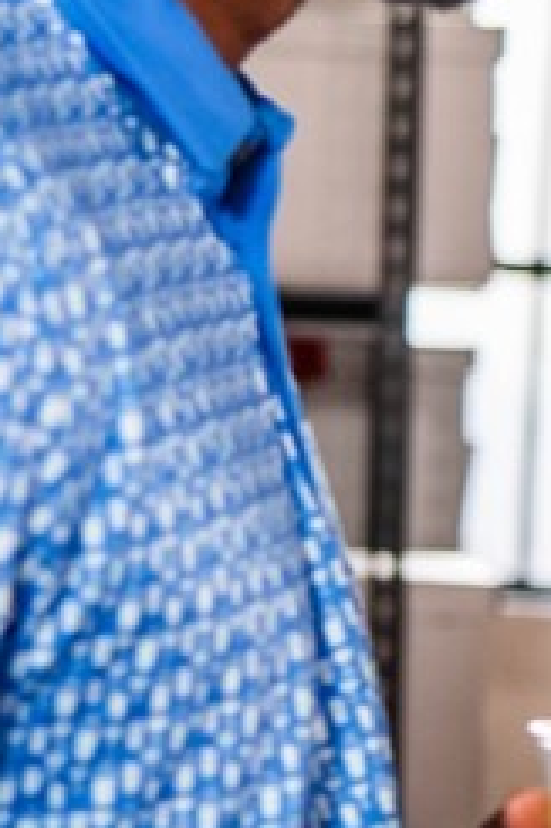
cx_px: 1072
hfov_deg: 5.9
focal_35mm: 229
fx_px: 5264
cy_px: 463
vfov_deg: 9.0
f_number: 2
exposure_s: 1/125
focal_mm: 35
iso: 250
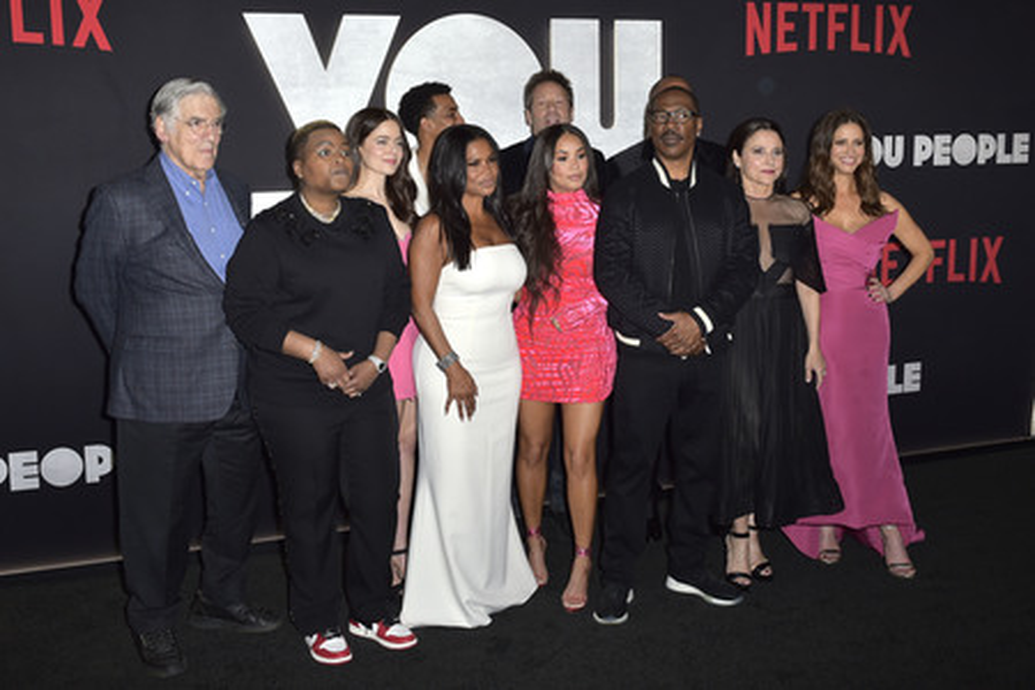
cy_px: 345
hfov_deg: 58.7
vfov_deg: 41.1
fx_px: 920
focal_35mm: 32
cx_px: 518
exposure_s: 1/250
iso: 640
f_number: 6.3
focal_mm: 32
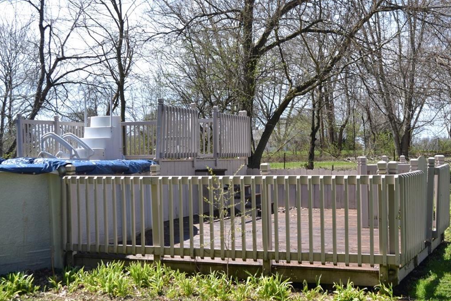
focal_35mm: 55
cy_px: 151
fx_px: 689
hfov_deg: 36.2
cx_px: 228
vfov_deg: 24.6
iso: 100
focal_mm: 36
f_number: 6.3
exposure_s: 1/160
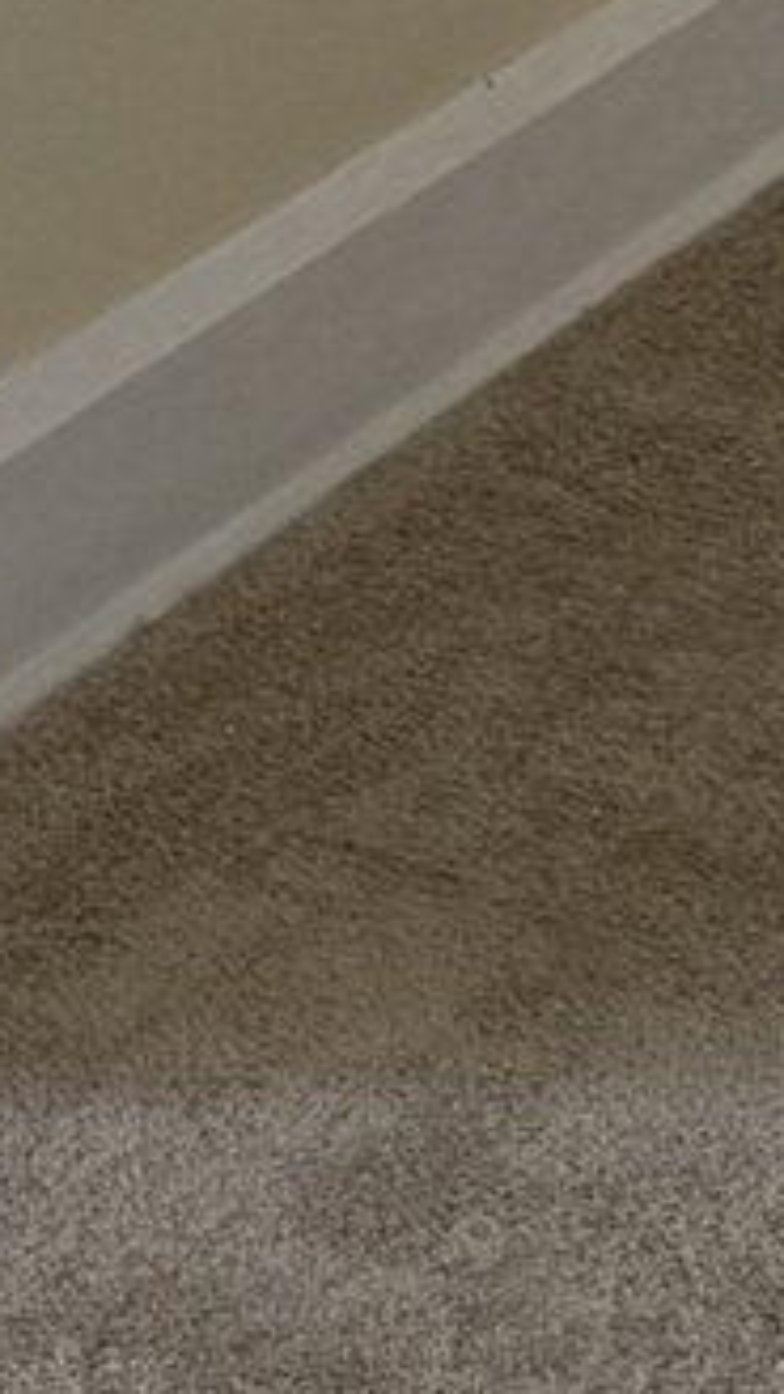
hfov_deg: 4.7
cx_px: -1615
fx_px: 9020
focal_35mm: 244
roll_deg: -1.2
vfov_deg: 8.3
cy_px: -1521
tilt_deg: -7.5
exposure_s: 1/393
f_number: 1.78
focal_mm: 6.76
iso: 100
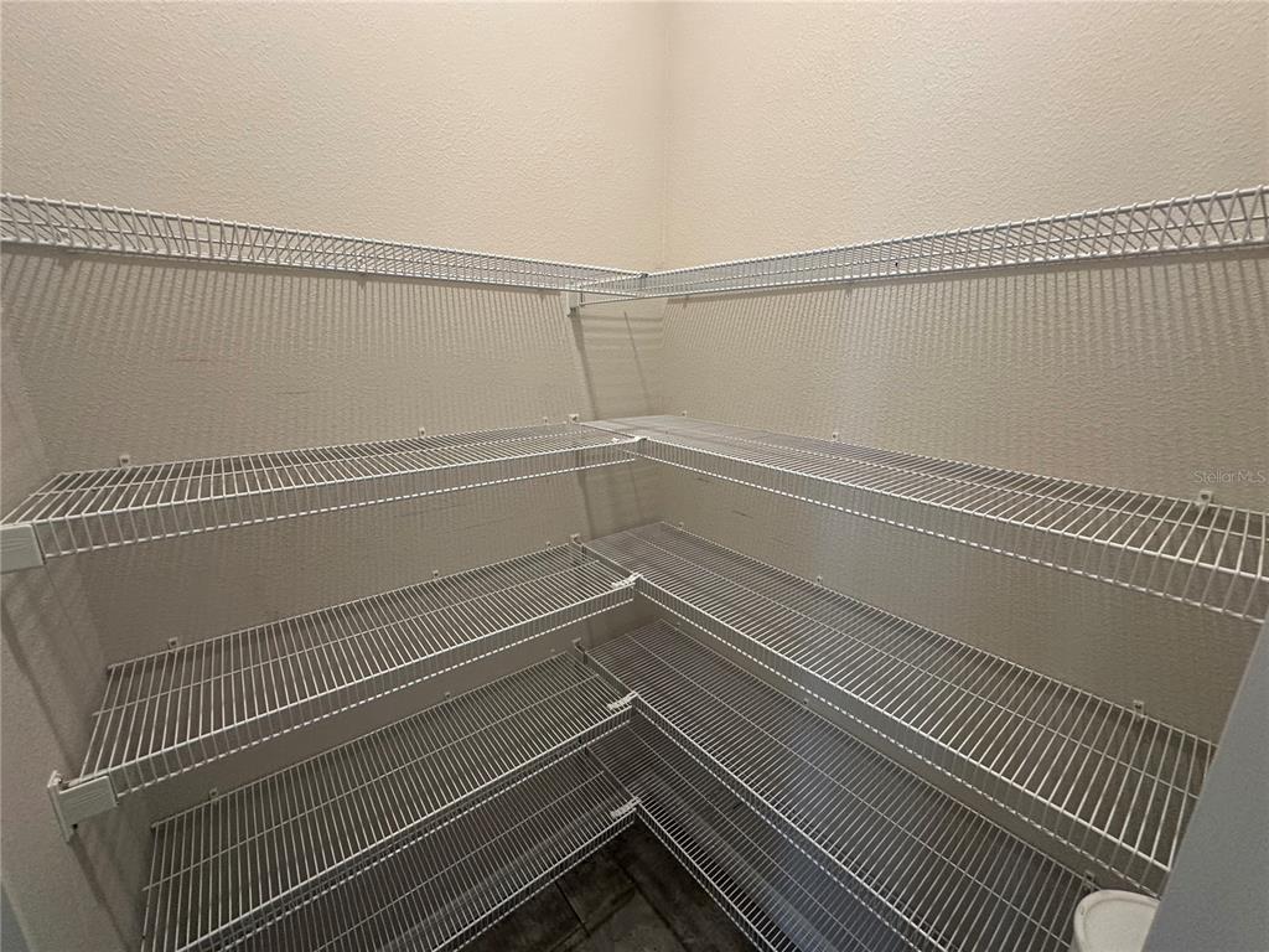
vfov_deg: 85.7
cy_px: 476
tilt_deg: -14.4
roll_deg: -1.0
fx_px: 513
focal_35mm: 14
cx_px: 634
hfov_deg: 102.1
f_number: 2.2
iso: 200
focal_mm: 2.22
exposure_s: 1/120
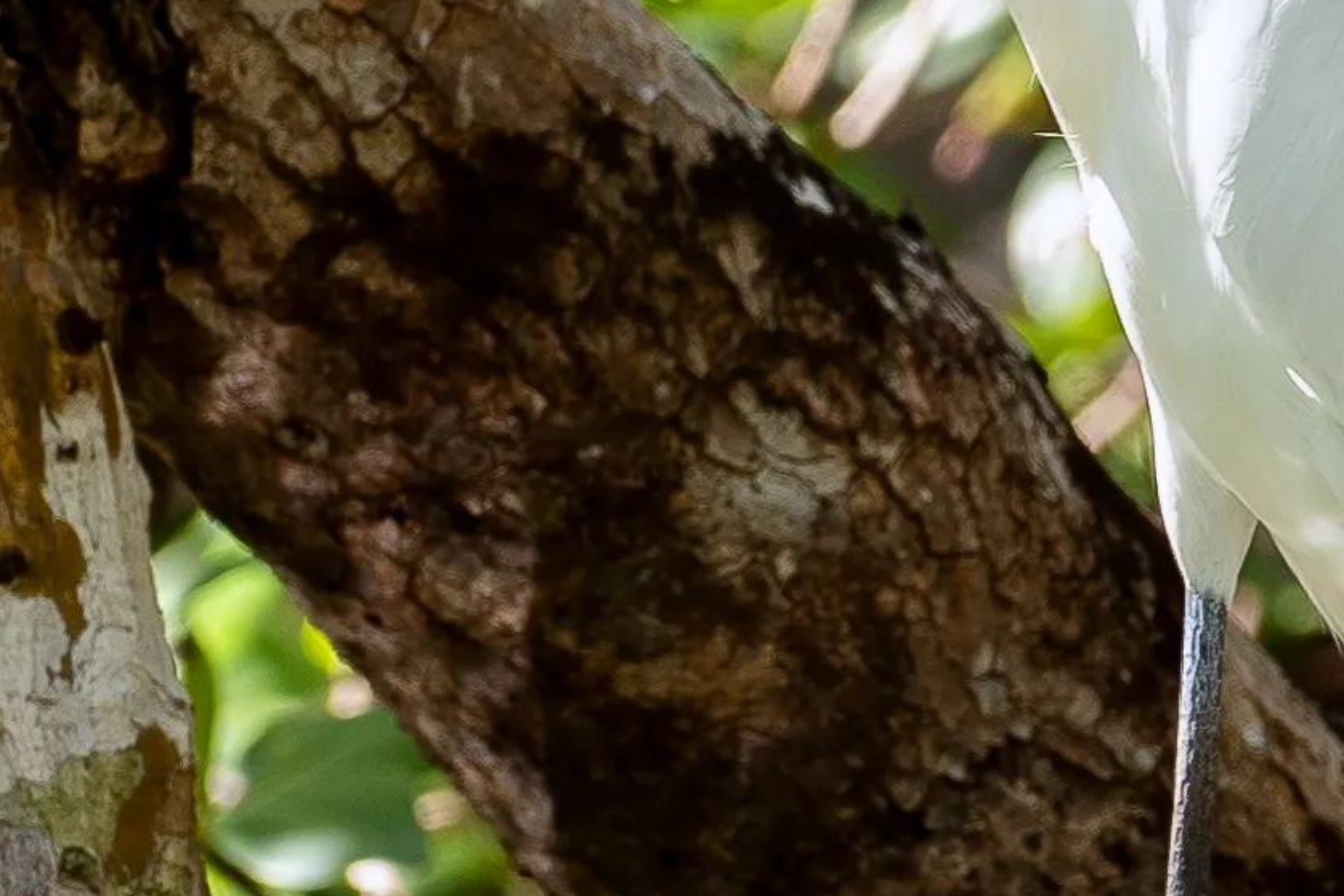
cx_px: 1344
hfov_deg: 1.9
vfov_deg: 1.3
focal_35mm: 1061
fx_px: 39615
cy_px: 51
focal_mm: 129
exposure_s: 1/125
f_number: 3.2
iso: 50
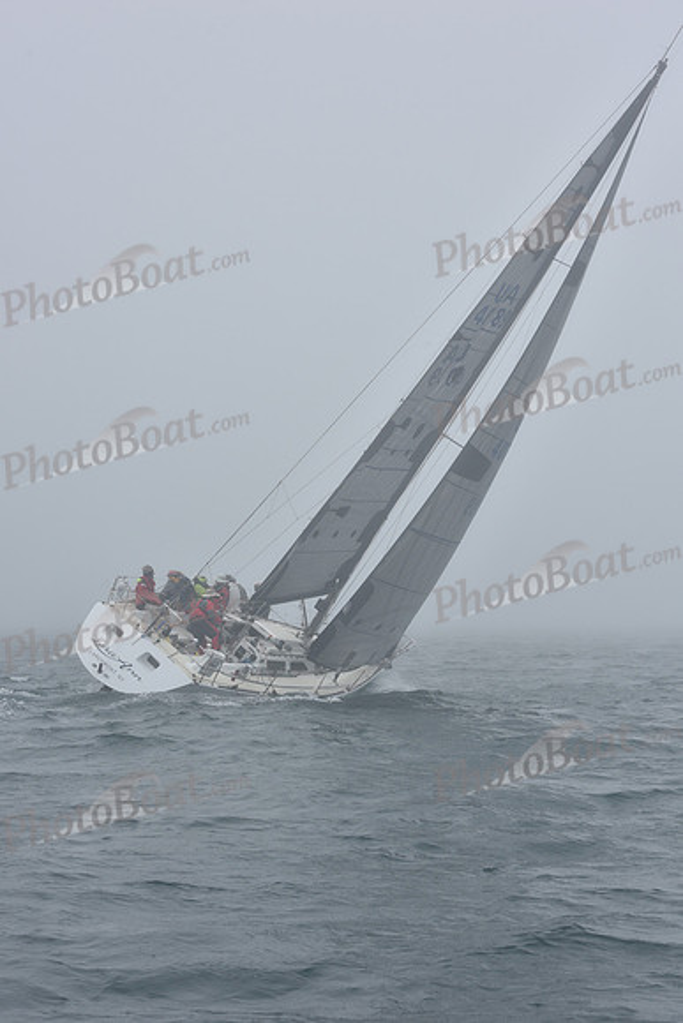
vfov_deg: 28.8
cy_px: 512
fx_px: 1991
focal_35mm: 70
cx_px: 342
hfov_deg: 19.5
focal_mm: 70
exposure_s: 1/800
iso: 250
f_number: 10
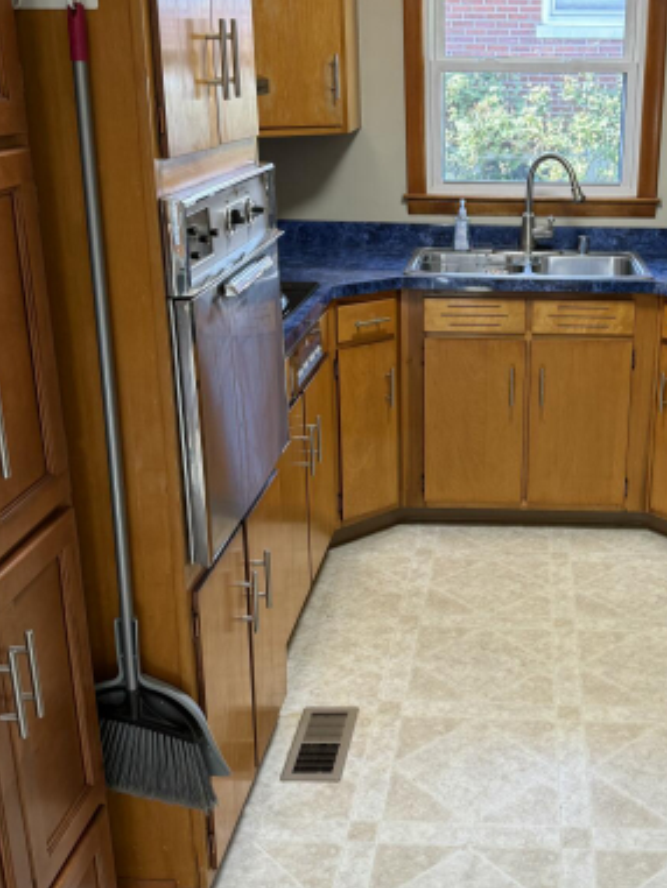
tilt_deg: -17.7
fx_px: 1078
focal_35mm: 42
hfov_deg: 33.7
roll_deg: -0.9
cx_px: 501
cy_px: 400
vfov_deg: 44.7
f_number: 1.78
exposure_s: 1/60
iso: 125
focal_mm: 6.76
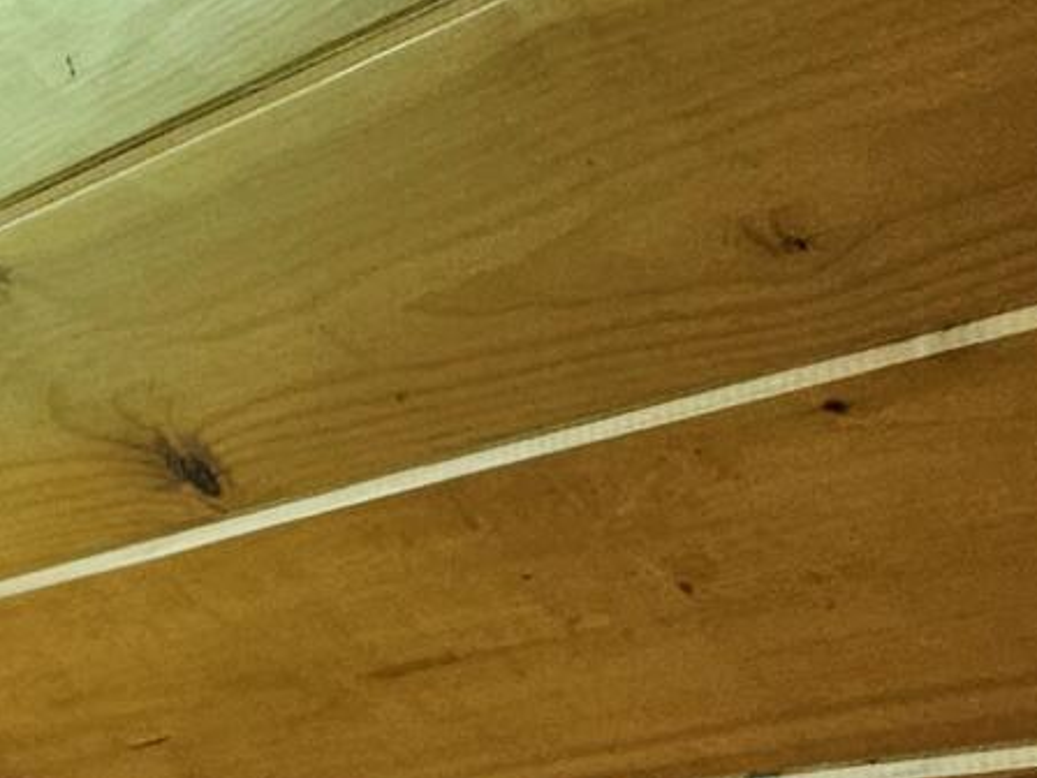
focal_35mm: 154
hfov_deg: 9.6
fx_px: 4613
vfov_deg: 8.3
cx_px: -2160
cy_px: 2232
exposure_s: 1/120
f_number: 1.8
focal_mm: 5.4
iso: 200
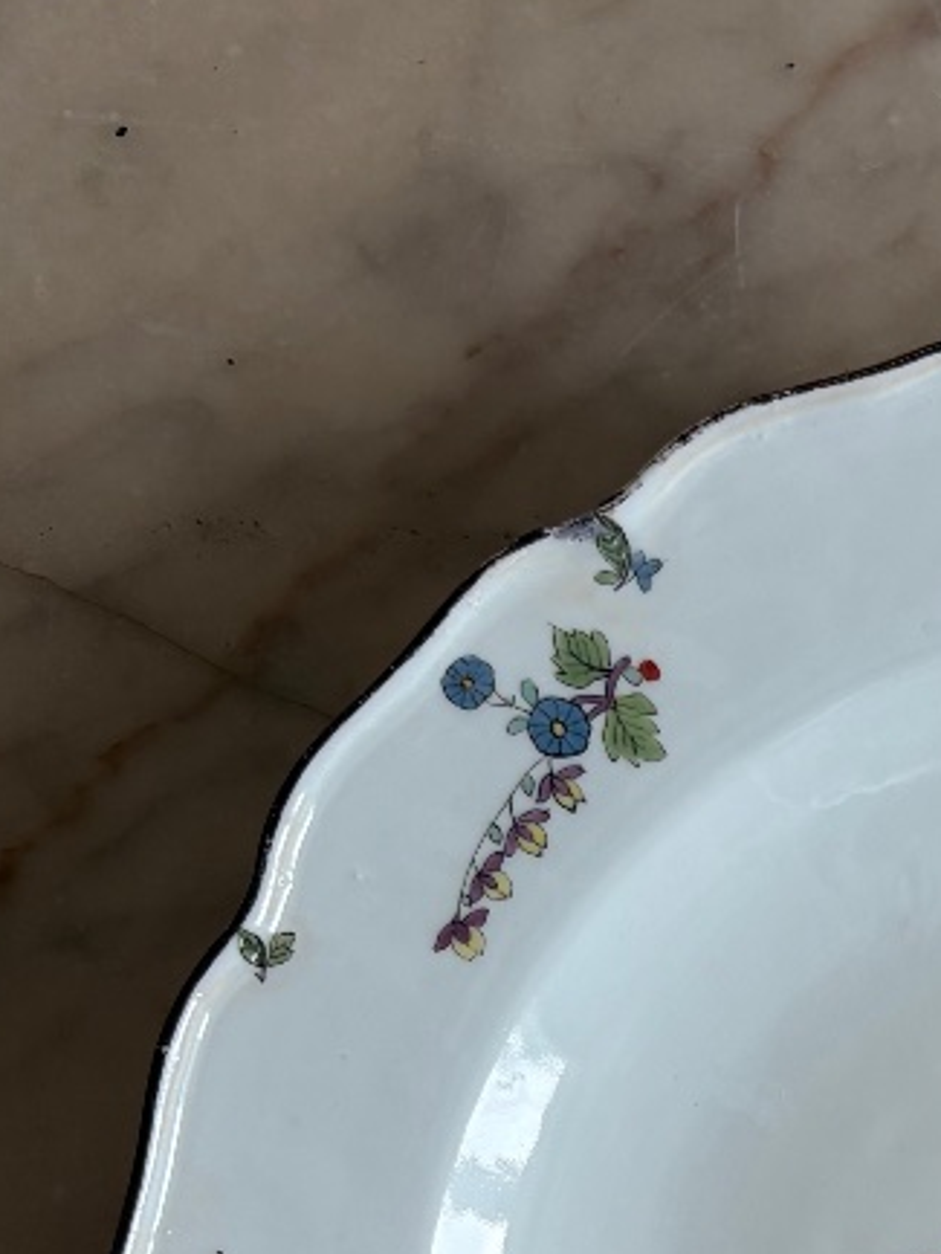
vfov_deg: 24.9
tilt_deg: -86.2
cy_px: 1431
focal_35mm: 72
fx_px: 2608
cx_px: 1216
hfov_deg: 19.0
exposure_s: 1/201
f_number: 1.6
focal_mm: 5.96
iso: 40
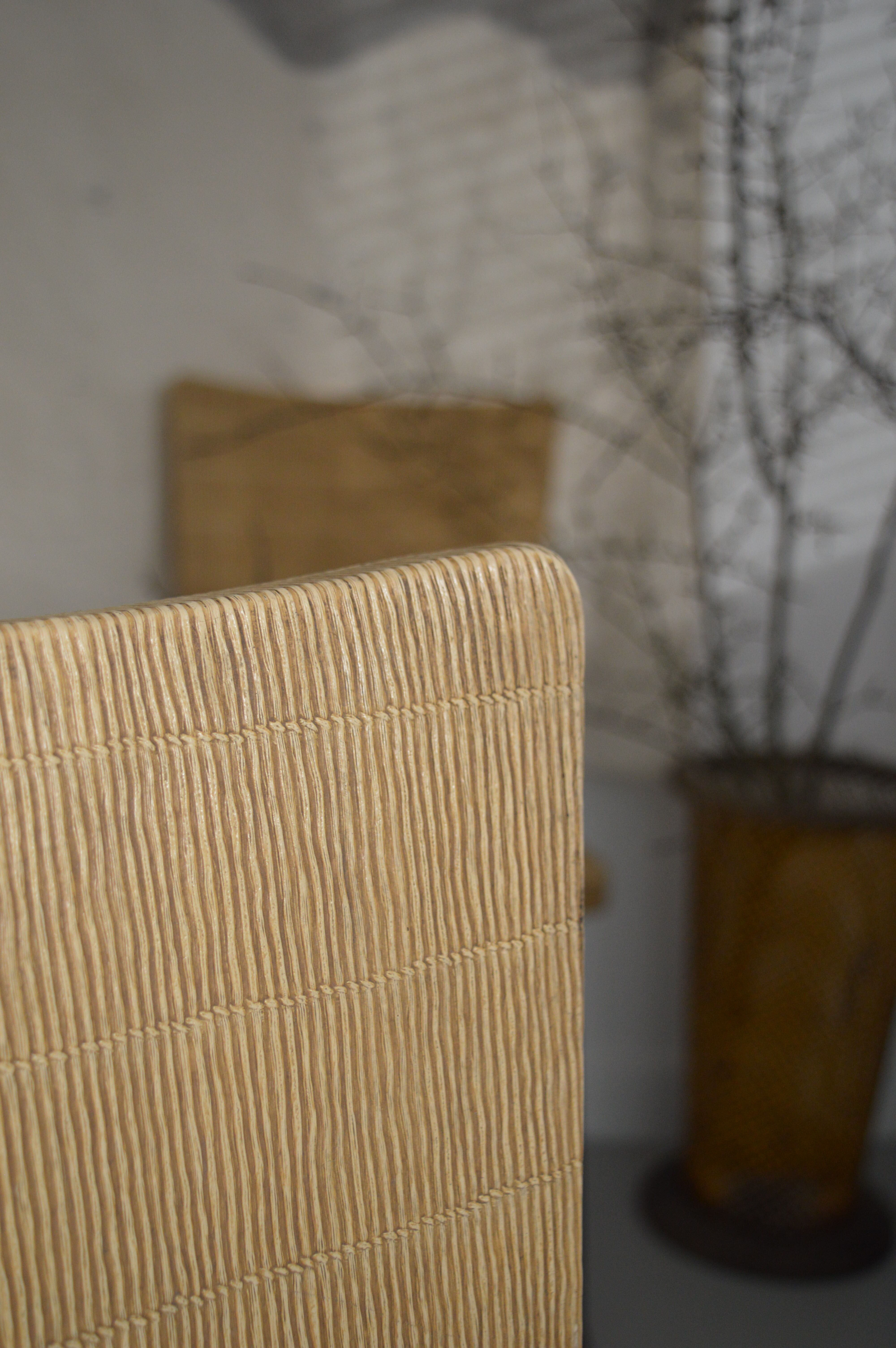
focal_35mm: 46
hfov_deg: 28.9
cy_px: 674
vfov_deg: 42.4
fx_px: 1739
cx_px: 448
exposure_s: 1/60
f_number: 4.2
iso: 720
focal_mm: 31
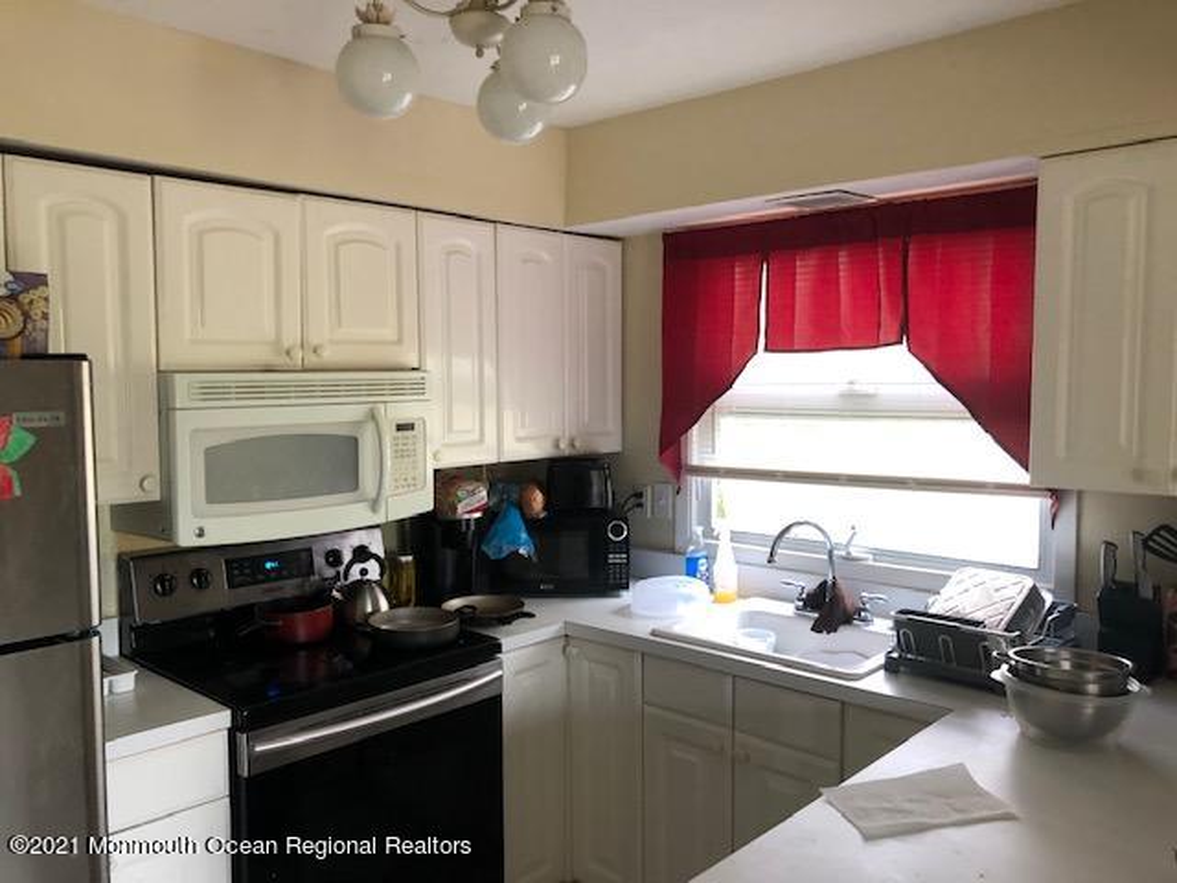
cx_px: 588
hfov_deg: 63.4
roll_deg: -0.4
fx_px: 952
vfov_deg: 49.7
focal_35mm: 28
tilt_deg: -4.2
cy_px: 442
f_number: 1.8
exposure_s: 1/22
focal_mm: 3.99
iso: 40
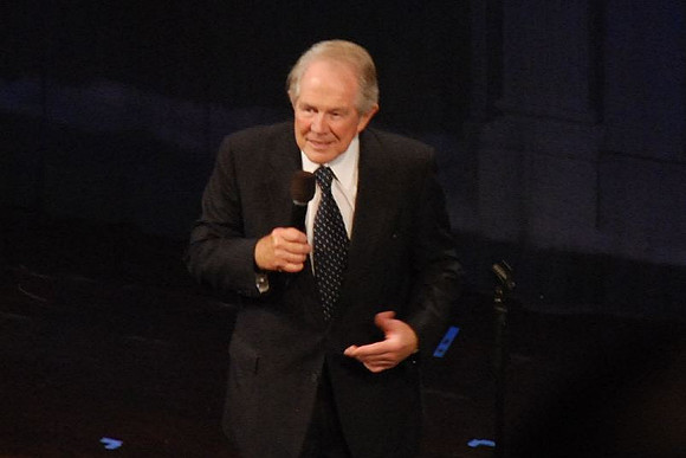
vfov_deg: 6.8
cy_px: 229
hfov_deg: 10.2
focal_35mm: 202
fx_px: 3859
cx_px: 343
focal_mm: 135
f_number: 5.6
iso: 800
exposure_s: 1/40
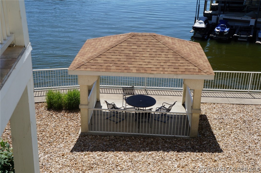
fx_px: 348
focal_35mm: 48
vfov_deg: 28.0
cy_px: 86
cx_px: 130
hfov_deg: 41.2
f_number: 13
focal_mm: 32
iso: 200
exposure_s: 1/200
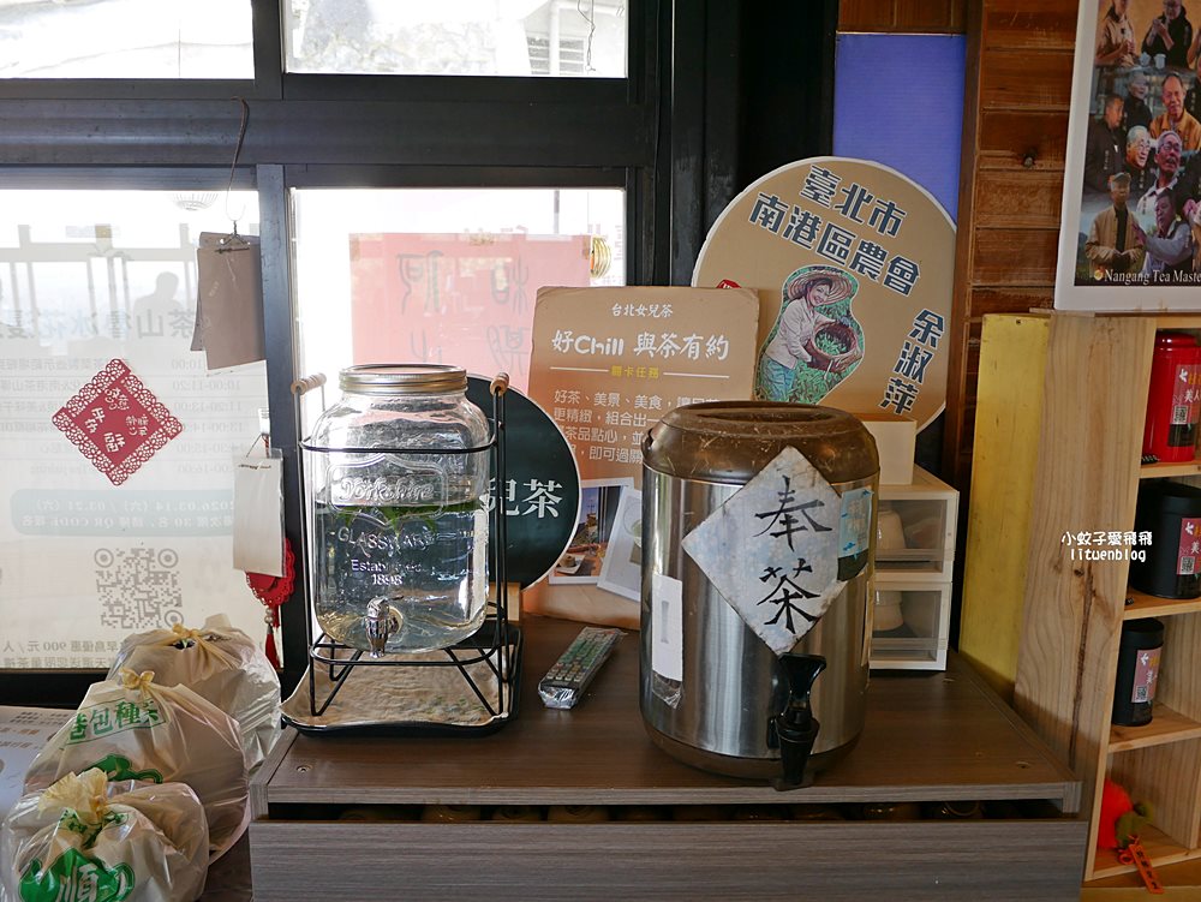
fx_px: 972
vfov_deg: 49.8
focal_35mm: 28
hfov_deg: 63.4
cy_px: 451
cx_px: 600
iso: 200
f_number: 2.5
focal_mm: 14
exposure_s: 1/100
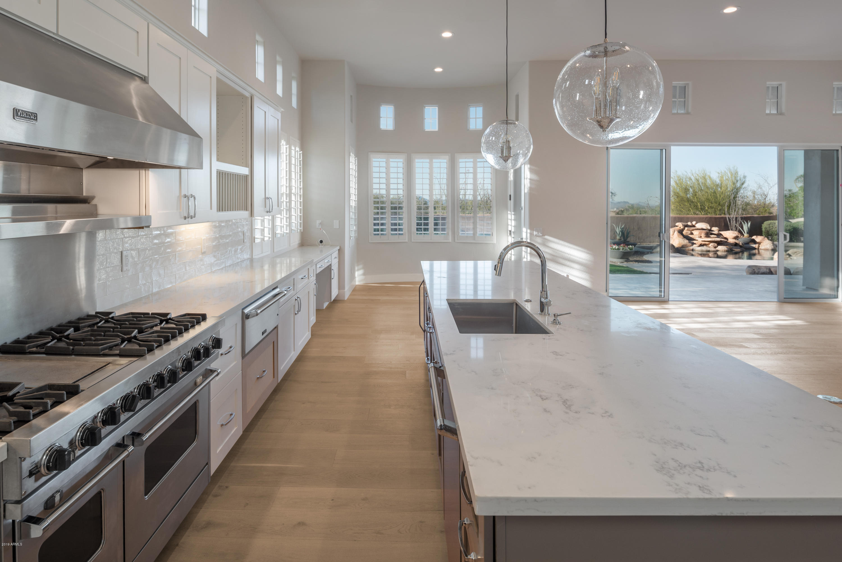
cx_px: 421
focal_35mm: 19
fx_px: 444
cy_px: 281
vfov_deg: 64.6
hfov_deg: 86.9
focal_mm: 19
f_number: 8
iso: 100
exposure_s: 1/200
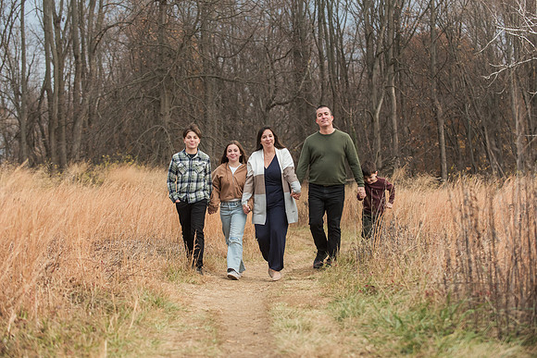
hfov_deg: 23.6
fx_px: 1283
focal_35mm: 86
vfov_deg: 15.9
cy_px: 178
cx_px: 269
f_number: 3.5
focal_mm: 82
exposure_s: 1/800
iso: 1000
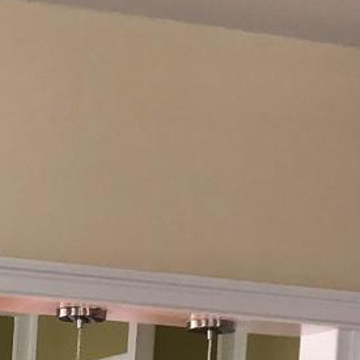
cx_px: -183
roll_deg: -2.9
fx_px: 1624
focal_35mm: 138
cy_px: 698
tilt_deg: -2.2
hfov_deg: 12.1
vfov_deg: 11.5
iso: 32
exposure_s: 1/30
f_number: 1.8
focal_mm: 3.99
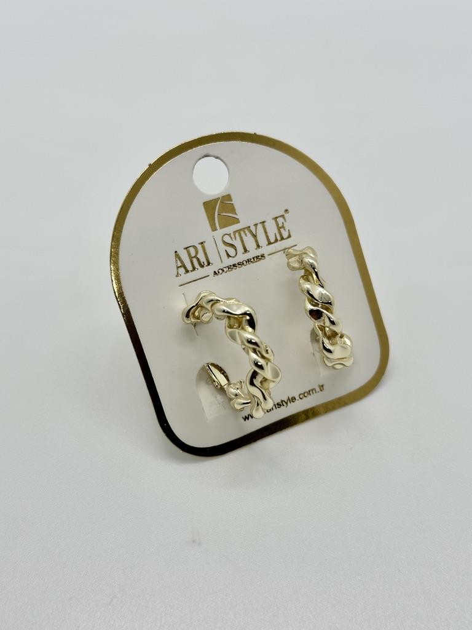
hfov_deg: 30.3
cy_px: 315
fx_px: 873
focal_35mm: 48
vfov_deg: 39.7
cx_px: 236
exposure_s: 1/244
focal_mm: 6.86
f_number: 1.78
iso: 50
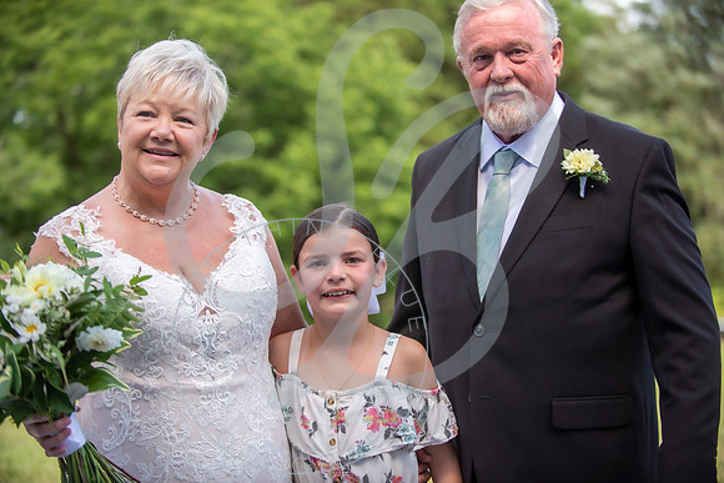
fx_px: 1408
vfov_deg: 19.5
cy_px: 242
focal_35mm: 70
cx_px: 362
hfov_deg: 28.8
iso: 320
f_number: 2.8
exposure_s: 1/800
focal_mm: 70
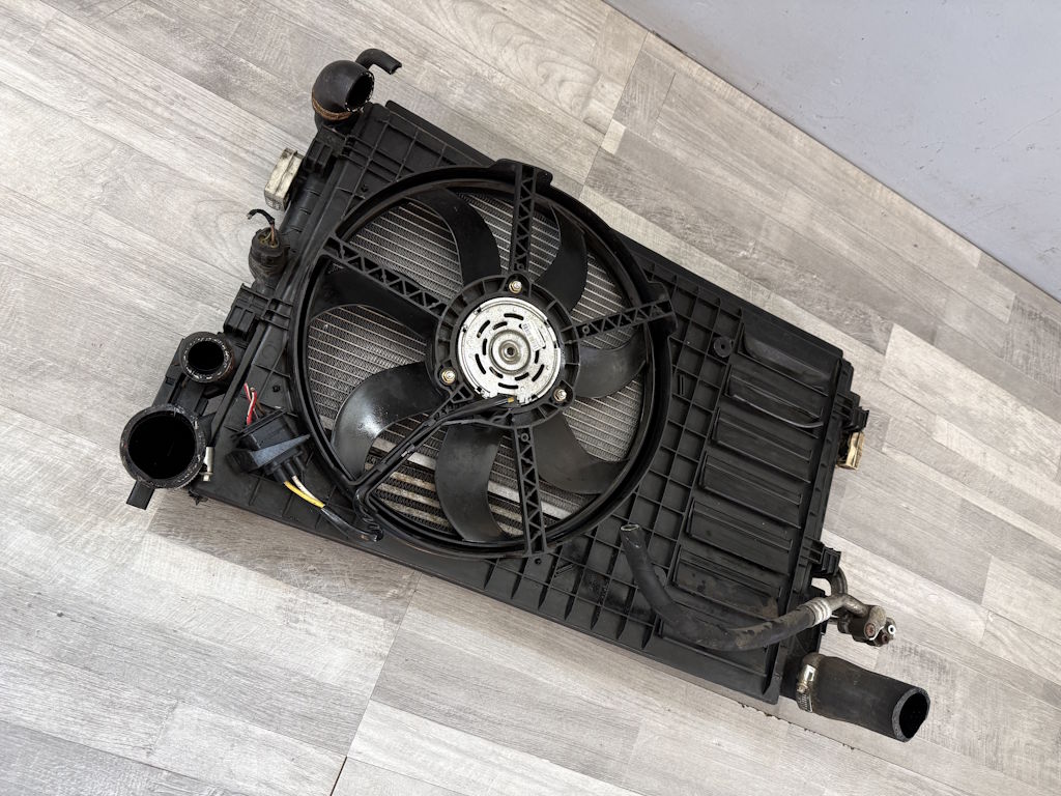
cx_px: 530
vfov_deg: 56.8
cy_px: 398
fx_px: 736
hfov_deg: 71.6
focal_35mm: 24
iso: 200
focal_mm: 6.76
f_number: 1.78
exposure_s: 1/100
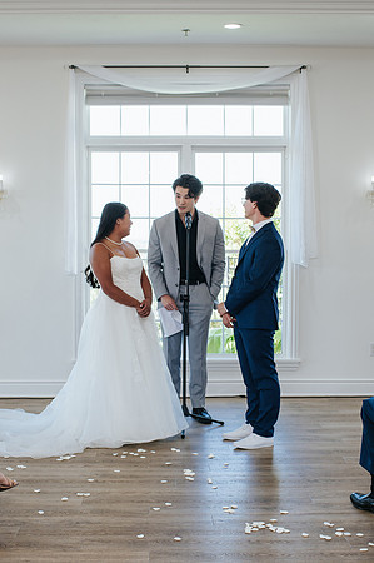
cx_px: 166
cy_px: 327
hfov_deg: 22.1
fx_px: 959
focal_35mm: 61
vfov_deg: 32.7
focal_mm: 35
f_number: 3.5
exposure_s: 1/200
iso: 400
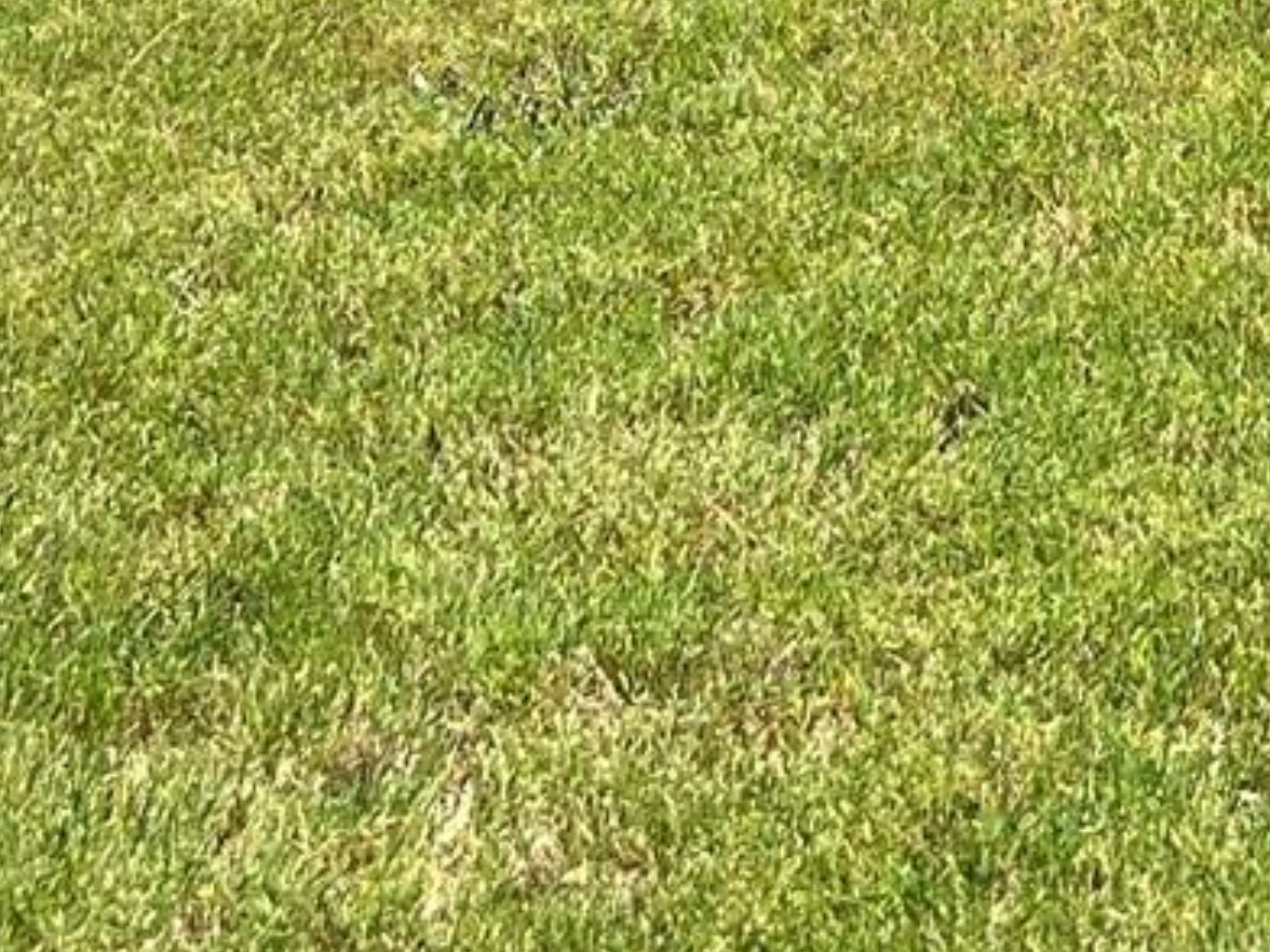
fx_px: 4990
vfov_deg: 9.8
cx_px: 1296
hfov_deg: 14.3
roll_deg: -0.3
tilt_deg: -9.0
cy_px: -1188
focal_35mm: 136
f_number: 1.5
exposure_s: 1/2299
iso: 50
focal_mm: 5.7
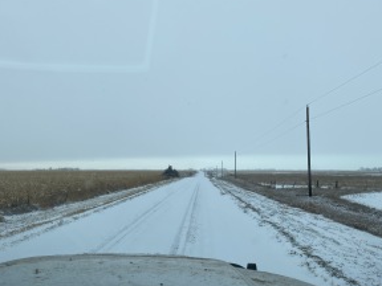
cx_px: 199
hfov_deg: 55.3
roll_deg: -1.1
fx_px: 364
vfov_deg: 42.9
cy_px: 162
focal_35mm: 33
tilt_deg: +2.1
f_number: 1.8
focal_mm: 4.25
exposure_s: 1/1608
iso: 32
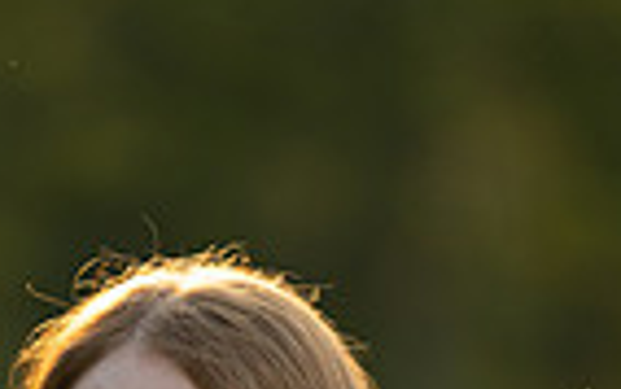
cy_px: 975
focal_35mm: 275
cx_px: 166
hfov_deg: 7.6
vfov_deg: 4.7
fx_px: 4658
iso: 160
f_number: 1.2
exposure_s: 1/1600
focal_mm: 85
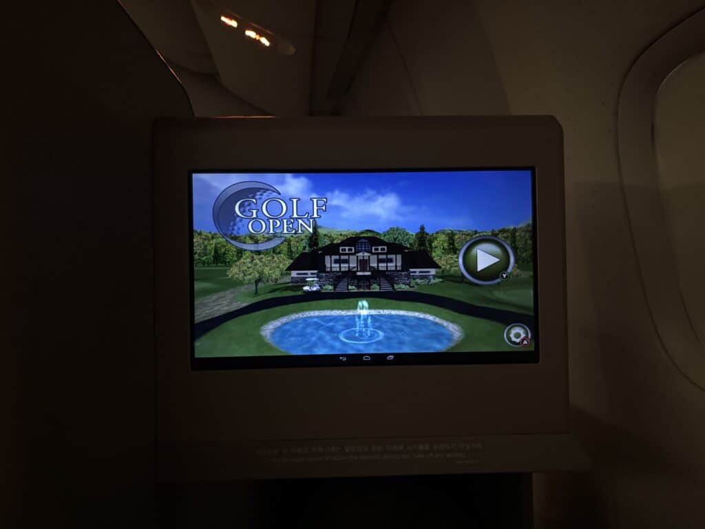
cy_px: 264
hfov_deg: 67.3
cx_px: 352
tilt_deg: +2.2
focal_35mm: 26
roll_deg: +0.2
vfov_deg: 53.1
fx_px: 530
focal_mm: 5.96
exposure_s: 1/26
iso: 1000
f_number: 1.6
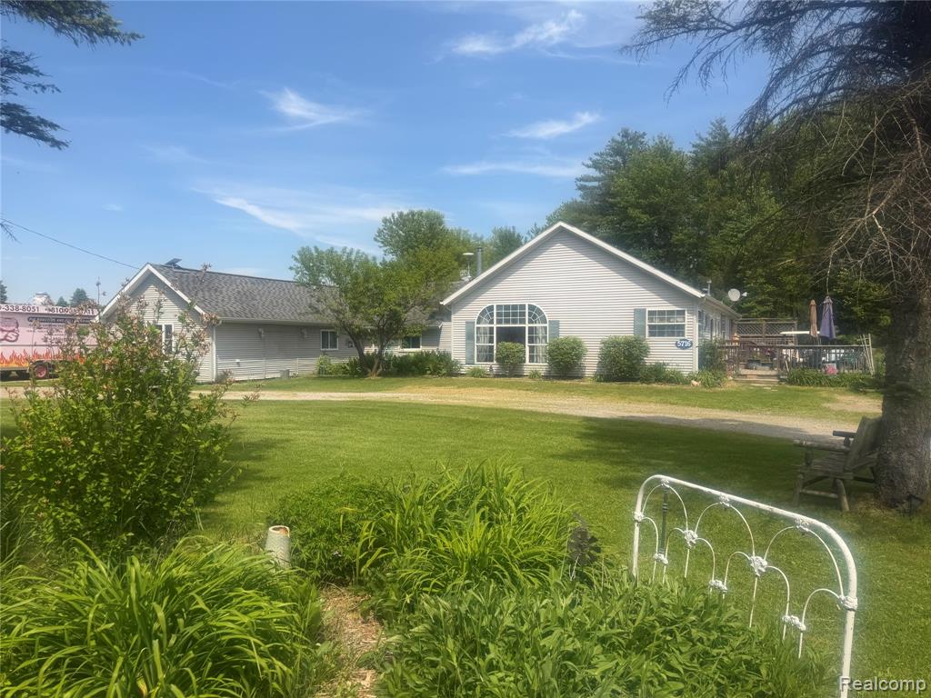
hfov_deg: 71.6
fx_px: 645
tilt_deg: -0.7
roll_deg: +0.4
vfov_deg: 56.8
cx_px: 466
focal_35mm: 24
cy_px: 349
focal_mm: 6.76
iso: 80
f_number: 1.78
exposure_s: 1/4405
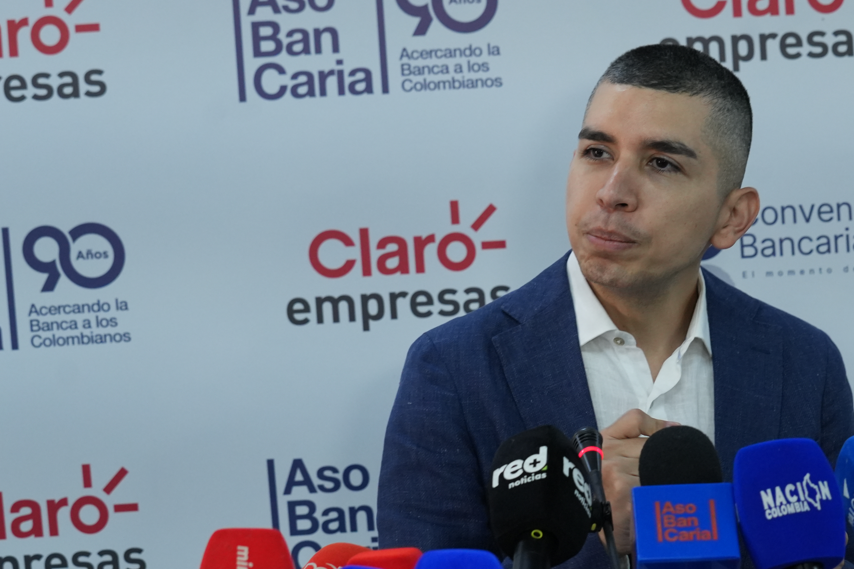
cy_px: 403
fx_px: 2775
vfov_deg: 11.7
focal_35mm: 117
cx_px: 671
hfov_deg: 17.4
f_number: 5
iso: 2500
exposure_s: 1/160
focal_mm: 70
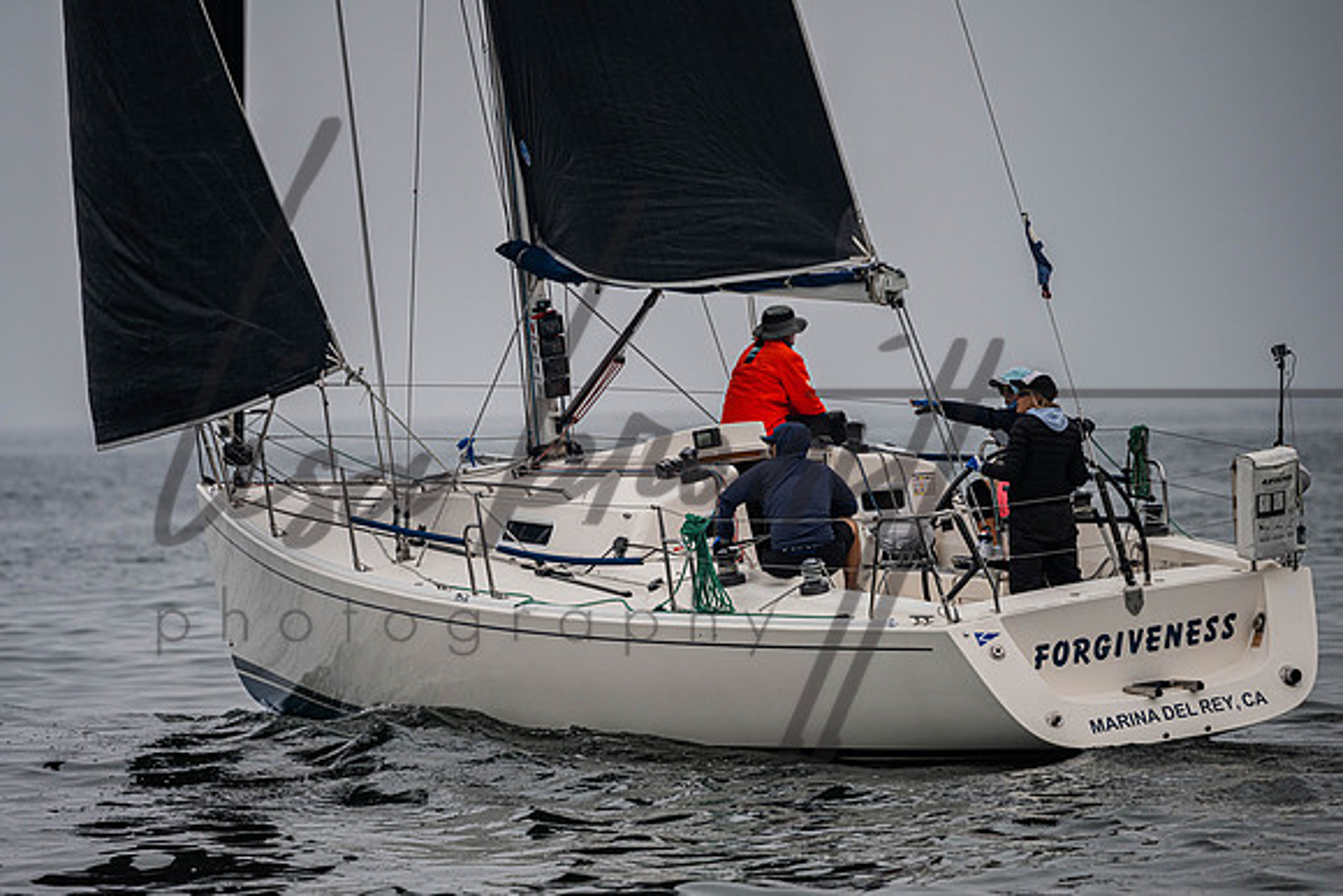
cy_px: 477
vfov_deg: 3.0
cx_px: 601
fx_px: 16988
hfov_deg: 4.5
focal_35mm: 455
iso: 400
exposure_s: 1/3200
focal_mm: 400
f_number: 5.6
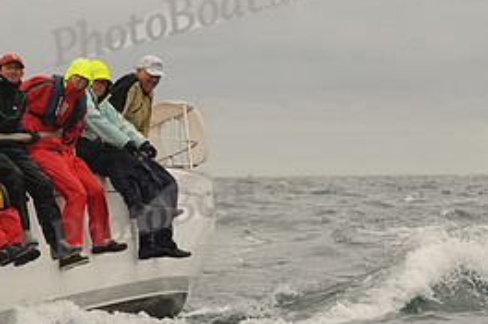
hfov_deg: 8.9
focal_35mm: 231
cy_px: 140
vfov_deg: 5.9
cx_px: -44
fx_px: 3126
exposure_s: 1/1000
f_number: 5
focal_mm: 70
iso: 200
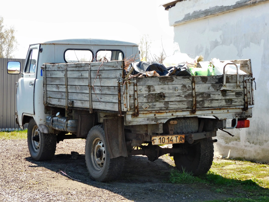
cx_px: 134
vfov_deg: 17.4
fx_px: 661
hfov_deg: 23.0
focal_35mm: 85
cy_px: 101
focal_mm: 15.2
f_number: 4.5
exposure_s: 1/200
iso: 125
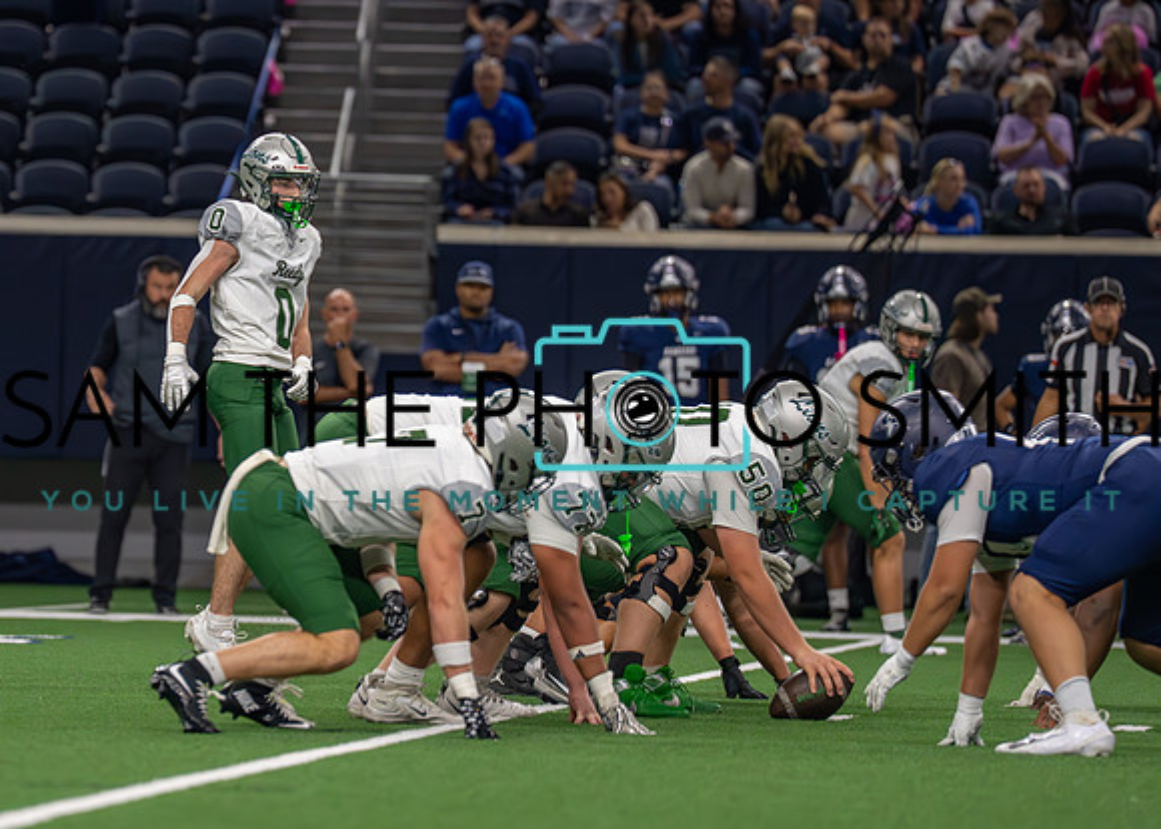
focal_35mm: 328
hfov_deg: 6.1
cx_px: 263
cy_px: 333
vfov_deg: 4.4
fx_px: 10810
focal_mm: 200
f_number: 2.8
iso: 4000
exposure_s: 1/1600
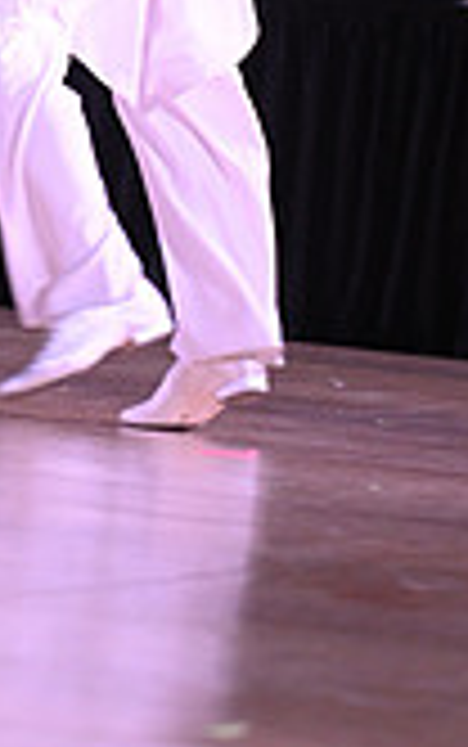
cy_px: -544
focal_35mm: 711
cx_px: -151
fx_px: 14484
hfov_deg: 1.8
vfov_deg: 2.9
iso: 1600
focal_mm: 200
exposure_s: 1/200
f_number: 4
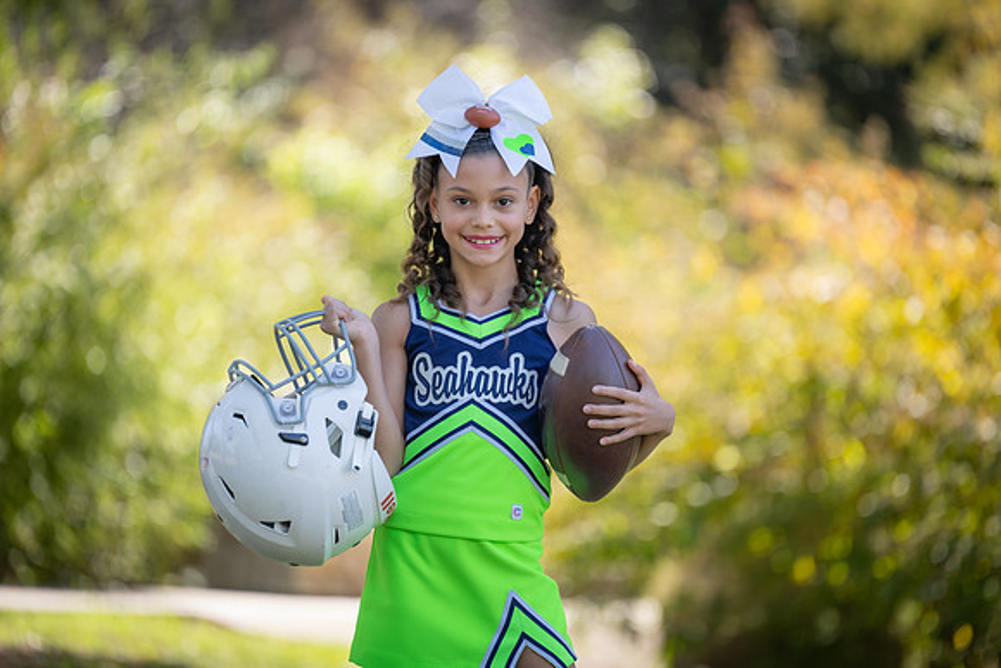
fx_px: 5562
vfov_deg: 6.9
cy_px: 334
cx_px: 500
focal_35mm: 200
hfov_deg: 10.3
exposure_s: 1/400
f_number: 2.8
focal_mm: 200
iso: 100
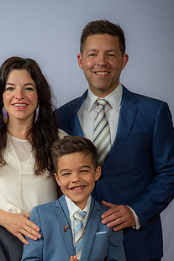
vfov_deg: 21.6
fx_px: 682
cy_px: 169
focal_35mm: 94
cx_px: 73
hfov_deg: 14.5
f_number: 6.3
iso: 250
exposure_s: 1/200
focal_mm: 65
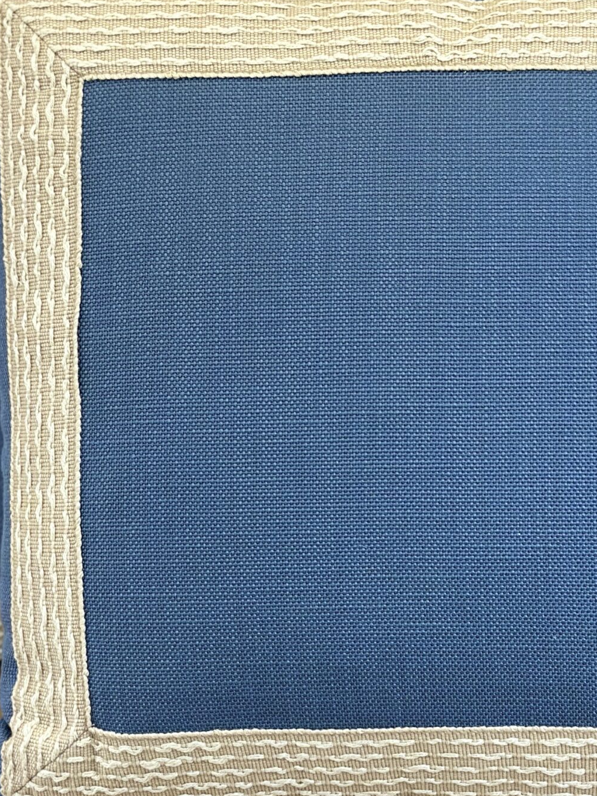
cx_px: 349
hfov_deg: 16.1
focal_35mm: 92
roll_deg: -0.2
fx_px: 2116
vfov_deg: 21.3
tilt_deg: -15.4
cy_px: 356
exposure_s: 1/120
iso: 160
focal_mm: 6.86
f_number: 1.78
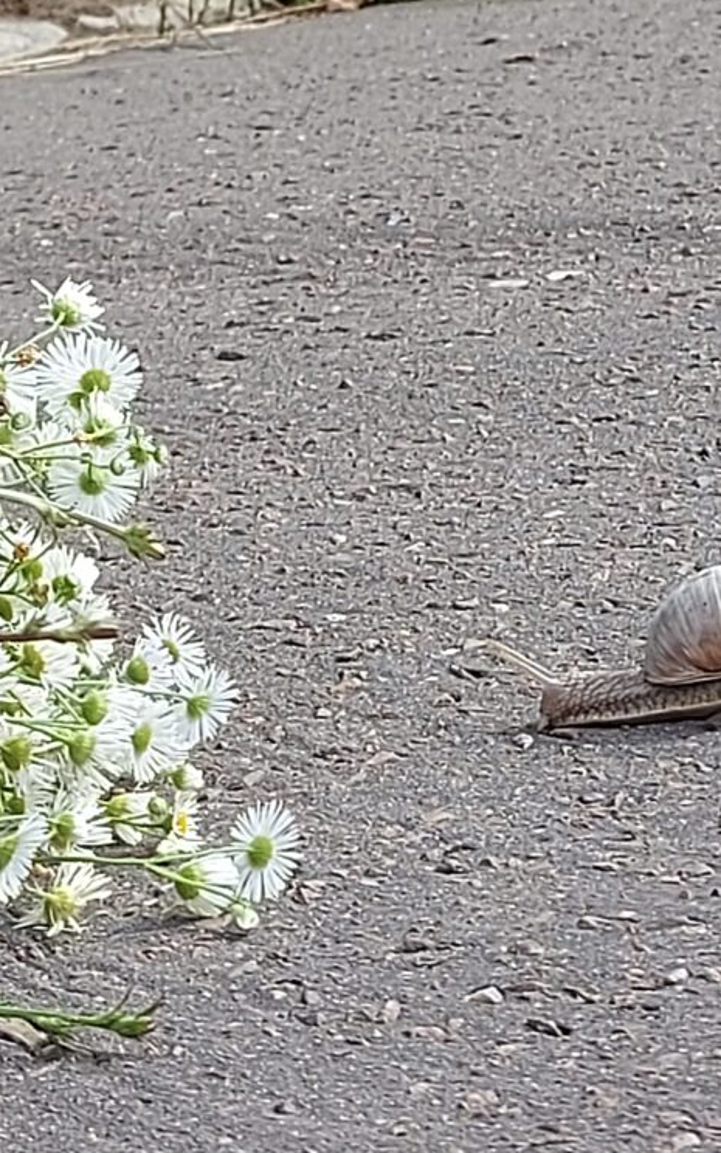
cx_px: 282
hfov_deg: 36.1
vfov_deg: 55.3
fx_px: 1100
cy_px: 572
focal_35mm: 35
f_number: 1.8
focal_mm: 5.23
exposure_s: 1/521
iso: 32
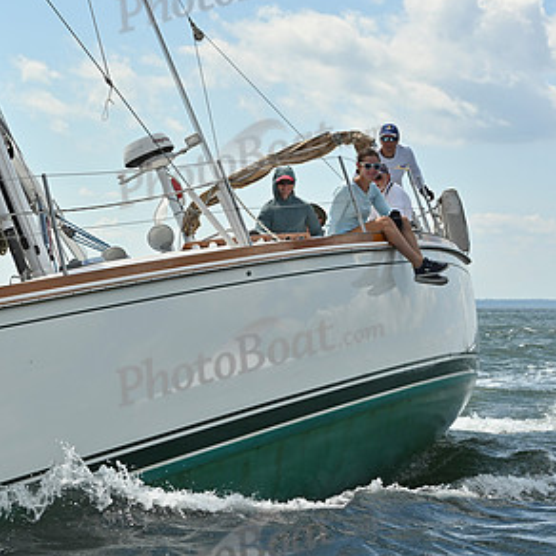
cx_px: 19
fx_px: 2144
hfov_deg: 14.6
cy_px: 285
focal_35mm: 118
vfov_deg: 14.8
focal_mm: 70
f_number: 7.1
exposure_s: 1/1250
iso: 250
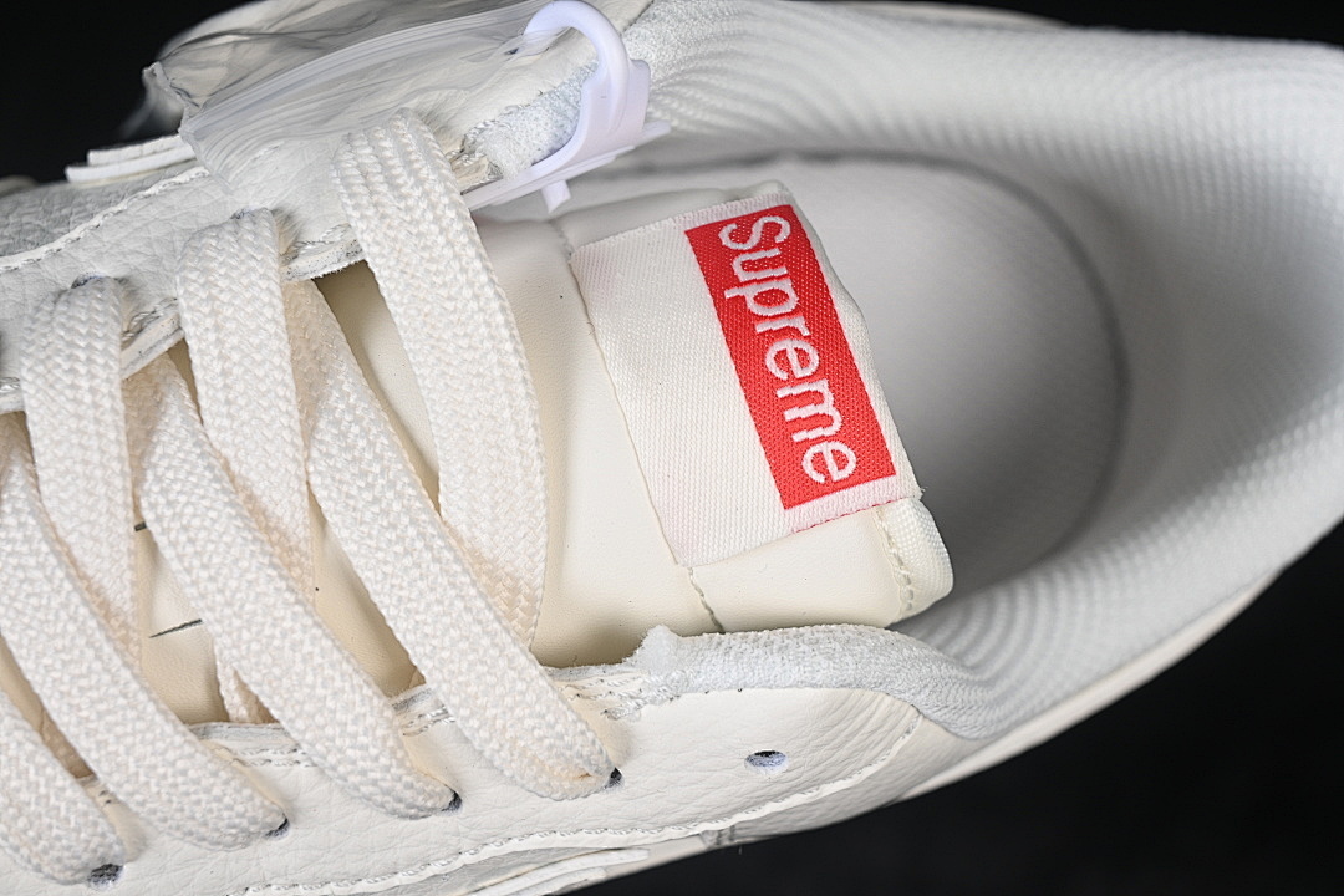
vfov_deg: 18.2
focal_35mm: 75
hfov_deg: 27.0
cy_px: 448
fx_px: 2800
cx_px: 672
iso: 160
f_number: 7.1
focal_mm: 50
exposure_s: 1/80
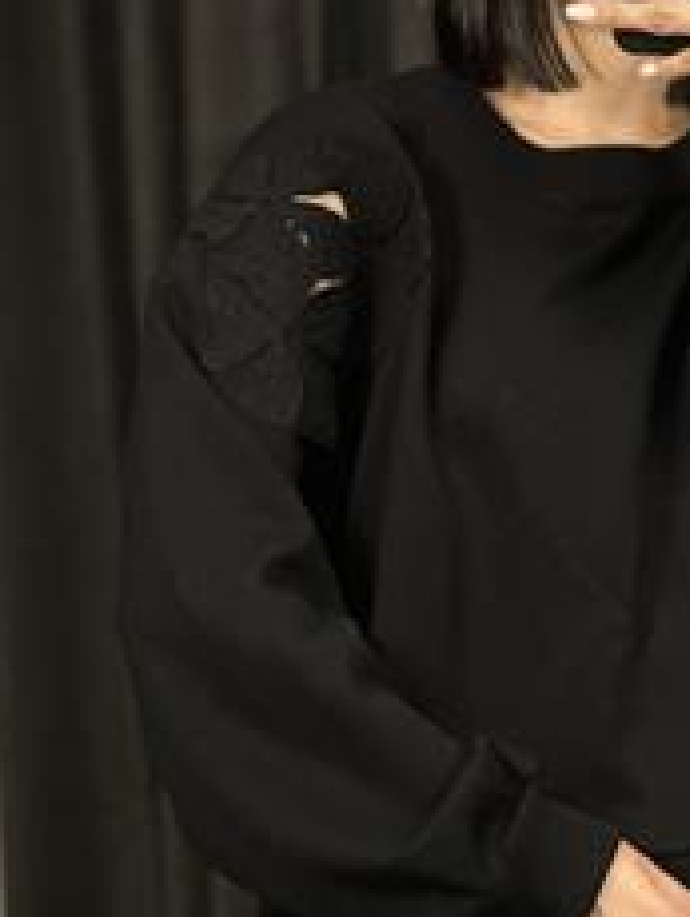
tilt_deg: -20.3
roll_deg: +2.0
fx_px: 3661
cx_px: 602
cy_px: 437
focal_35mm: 138
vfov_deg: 14.3
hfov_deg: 10.7
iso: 250
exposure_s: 1/33
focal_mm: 9
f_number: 2.8
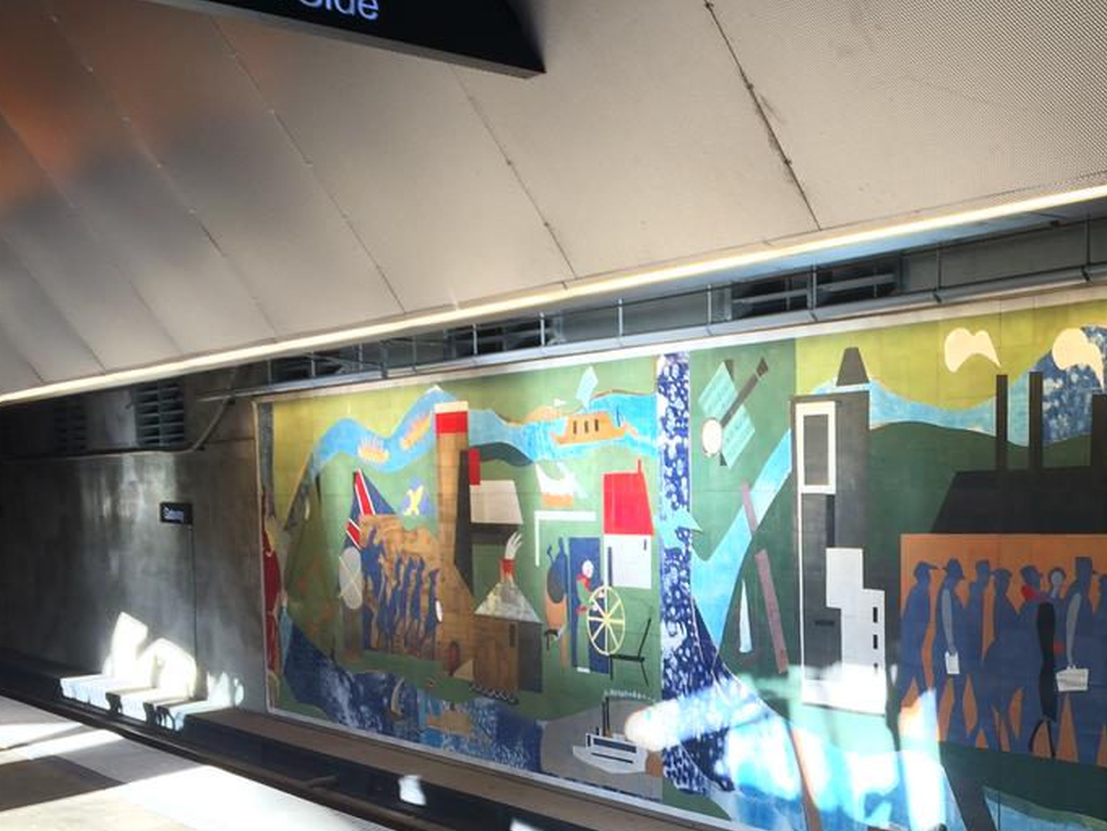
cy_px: 651
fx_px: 1632
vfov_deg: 28.1
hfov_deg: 36.1
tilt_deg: -10.1
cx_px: 898
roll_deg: +0.1
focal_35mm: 51
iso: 40
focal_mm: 4.15
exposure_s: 1/40
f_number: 2.2
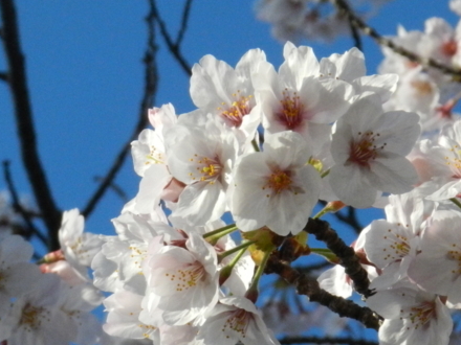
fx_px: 3875
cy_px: 236
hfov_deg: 6.8
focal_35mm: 291
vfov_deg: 5.1
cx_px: 218
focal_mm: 28.4
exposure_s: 1/1000
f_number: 7.1
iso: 800
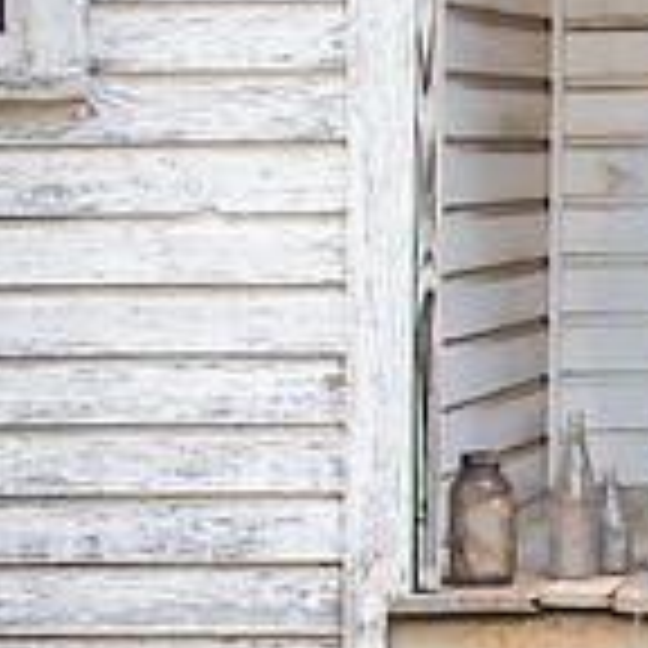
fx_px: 5867
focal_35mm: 277
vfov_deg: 6.3
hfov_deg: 6.1
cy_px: 380
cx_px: 1311
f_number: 2.8
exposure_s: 1/200
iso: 400
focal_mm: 80
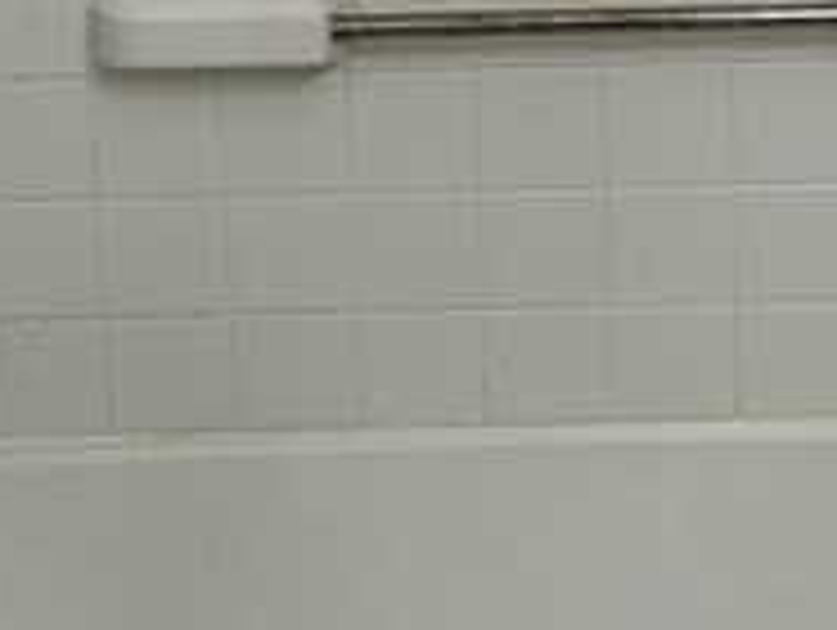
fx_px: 1864
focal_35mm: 77
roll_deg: +1.2
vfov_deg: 17.0
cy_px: -364
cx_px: 626
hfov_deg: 25.0
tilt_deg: -5.8
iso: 100
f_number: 2.2
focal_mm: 2.22
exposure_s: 1/120
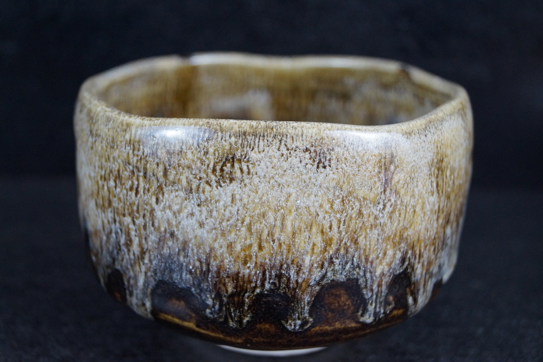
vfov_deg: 25.7
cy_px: 181
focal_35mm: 52
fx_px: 792
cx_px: 272
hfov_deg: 37.9
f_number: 4.5
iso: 1250
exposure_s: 1/160
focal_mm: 35
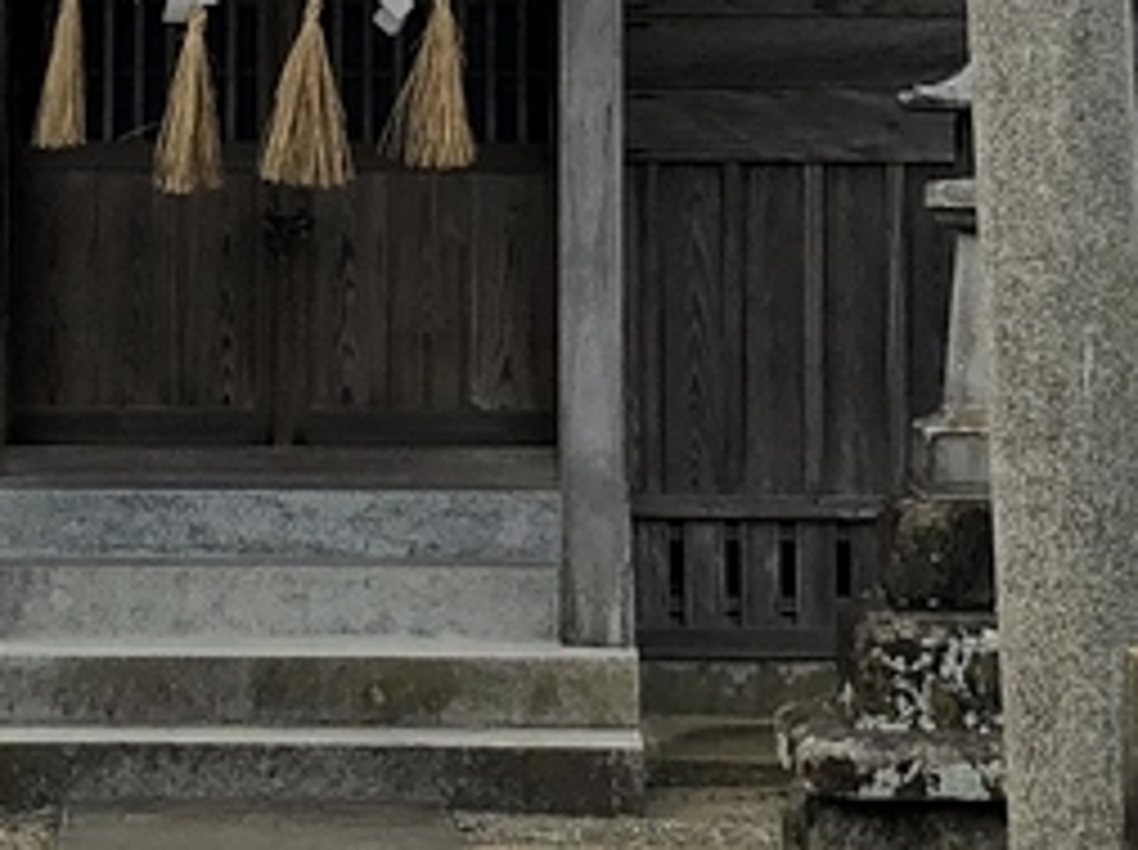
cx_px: 333
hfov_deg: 14.8
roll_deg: +0.0
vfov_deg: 10.9
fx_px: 4366
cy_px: -175
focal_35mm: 133
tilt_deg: +3.6
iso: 20
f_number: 1.8
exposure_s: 1/358
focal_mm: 4
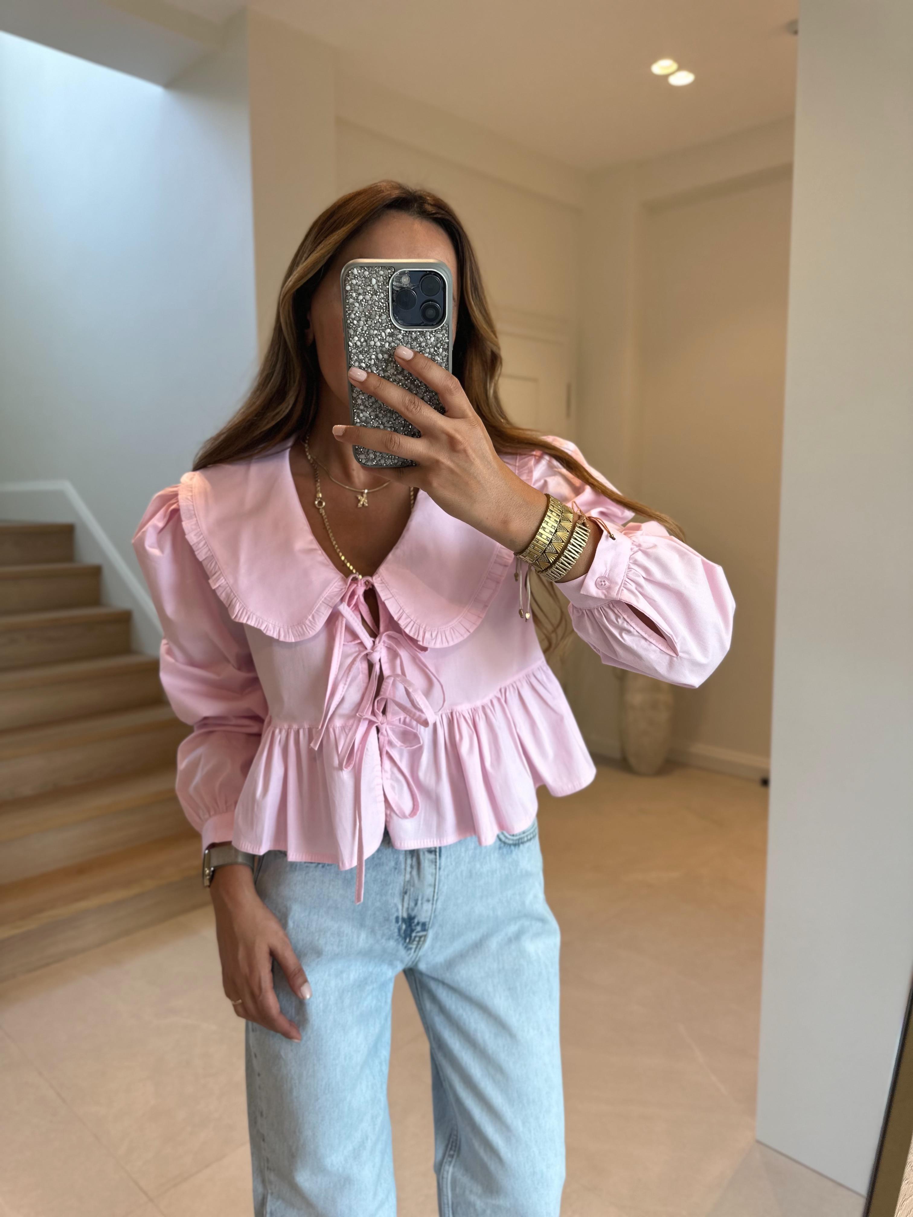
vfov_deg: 71.6
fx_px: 844
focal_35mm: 24
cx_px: 456
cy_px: 608
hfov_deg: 56.8
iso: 80
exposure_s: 1/100
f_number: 1.78
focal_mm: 6.86
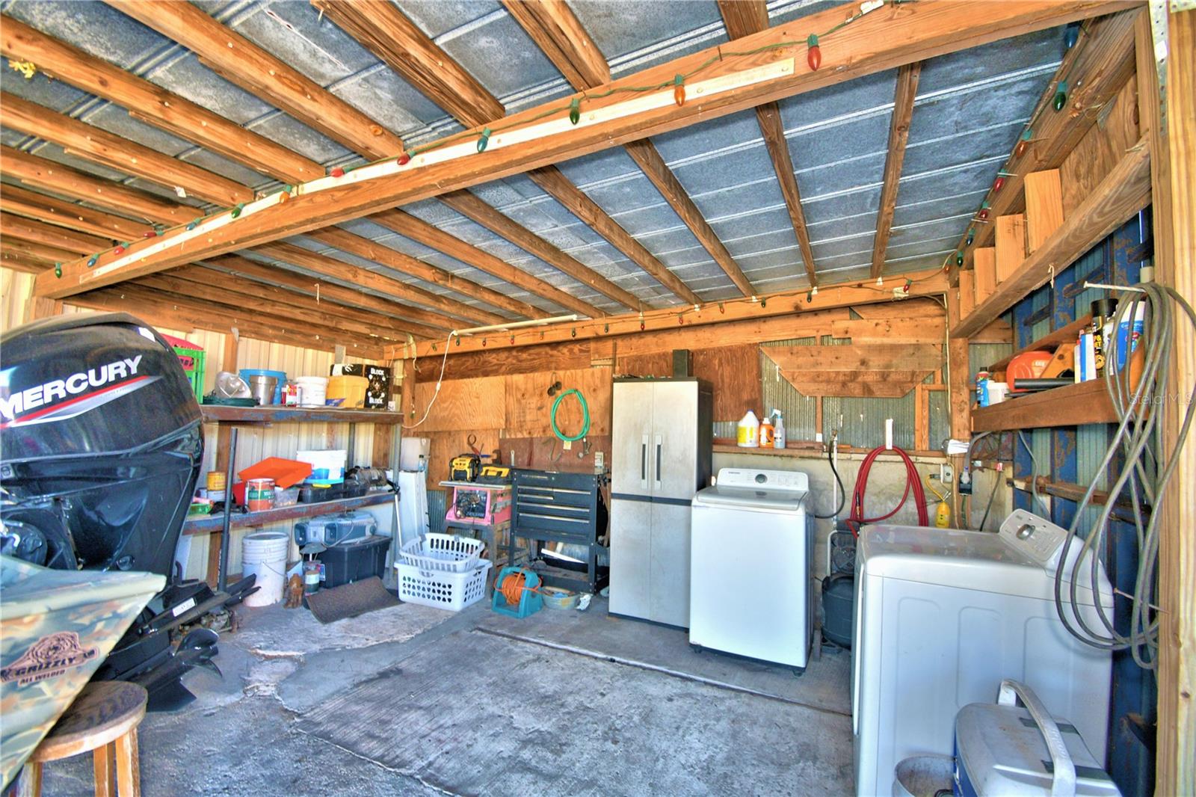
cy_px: 398
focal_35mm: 15
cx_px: 598
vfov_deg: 77.3
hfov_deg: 100.4
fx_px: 498
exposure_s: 1/30
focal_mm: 10
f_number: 4.5
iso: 400
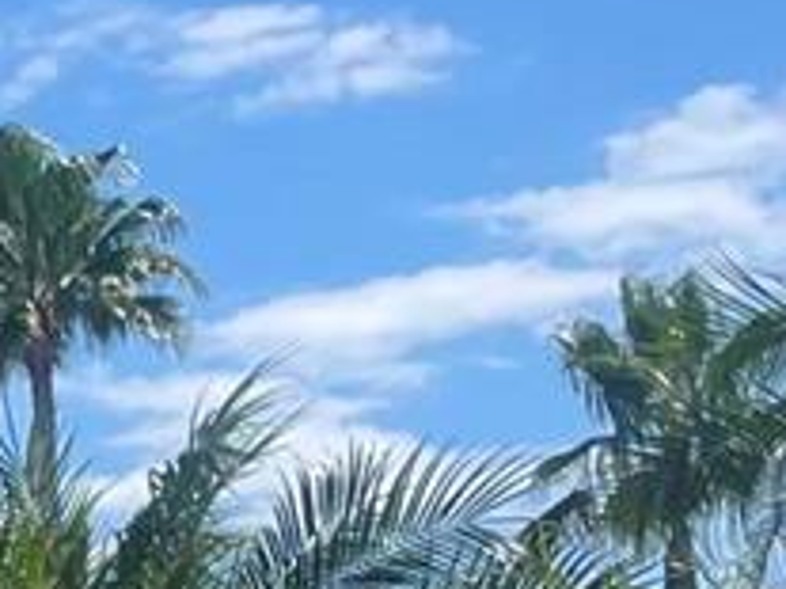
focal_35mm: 201
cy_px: 885
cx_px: -1158
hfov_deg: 8.8
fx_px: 4561
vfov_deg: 7.3
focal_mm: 4.2
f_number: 1.6
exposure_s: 1/2882
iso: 32
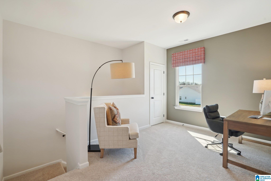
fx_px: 120
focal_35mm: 16
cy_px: 90
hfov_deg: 96.7
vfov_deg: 73.7
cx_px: 136
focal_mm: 16
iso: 400
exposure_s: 1/50
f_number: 8
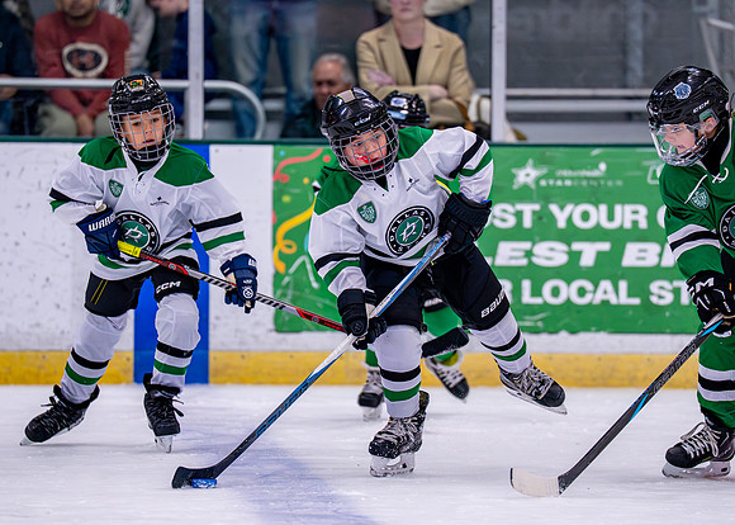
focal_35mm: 313
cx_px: 412
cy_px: 262
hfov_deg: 6.4
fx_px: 6522
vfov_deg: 4.6
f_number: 2.8
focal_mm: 200
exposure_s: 1/1250
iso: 2500
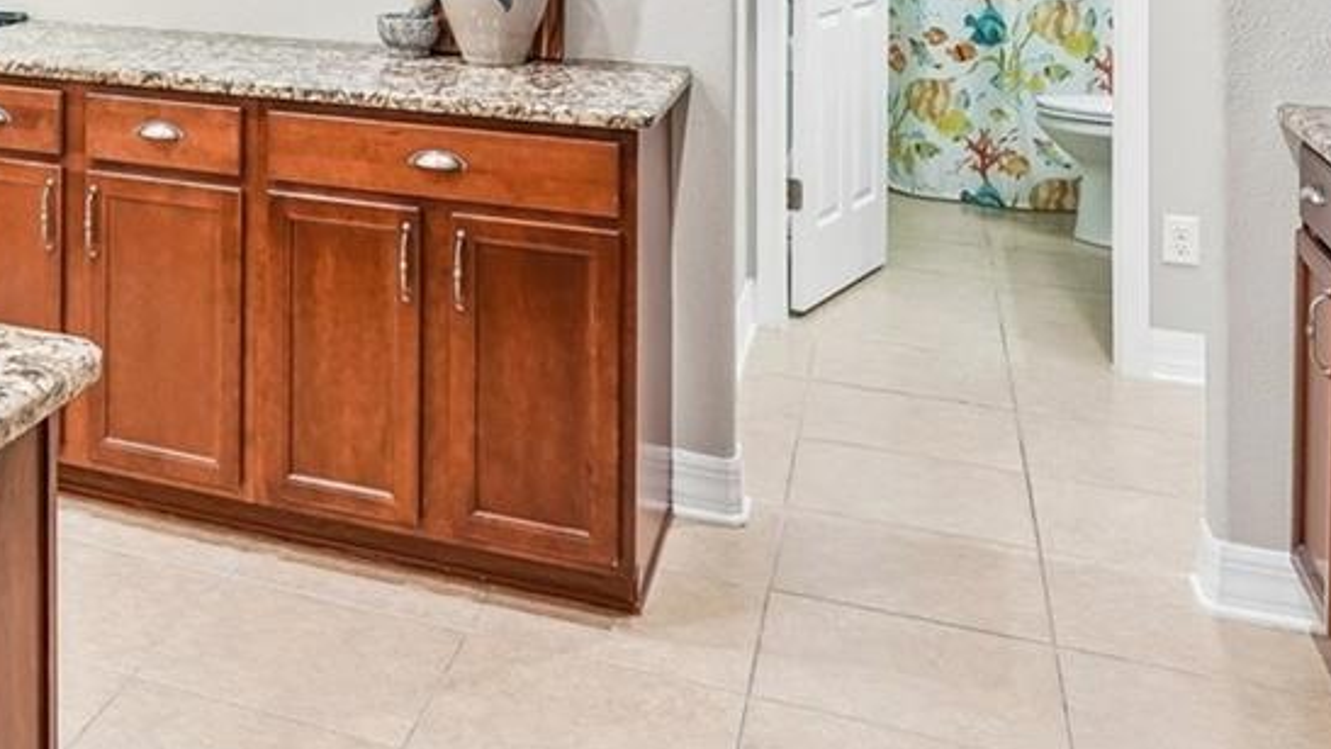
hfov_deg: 36.6
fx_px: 1730
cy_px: -151
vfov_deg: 22.5
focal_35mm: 49
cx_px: -73
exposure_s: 1/8
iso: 400
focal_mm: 16
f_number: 8
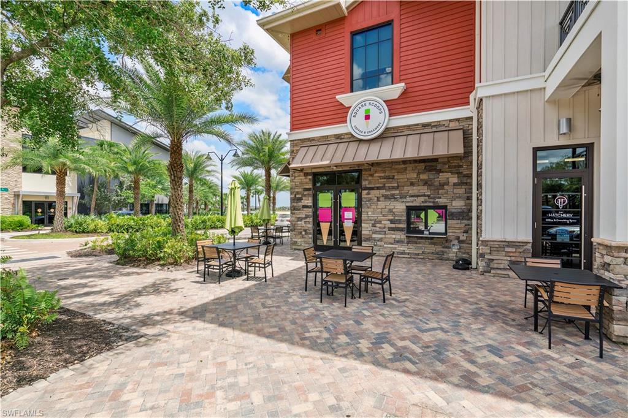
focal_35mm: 16
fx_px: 279
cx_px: 314
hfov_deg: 96.8
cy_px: 209
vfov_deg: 73.7
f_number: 9.5
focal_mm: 16
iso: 160
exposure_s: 1/250
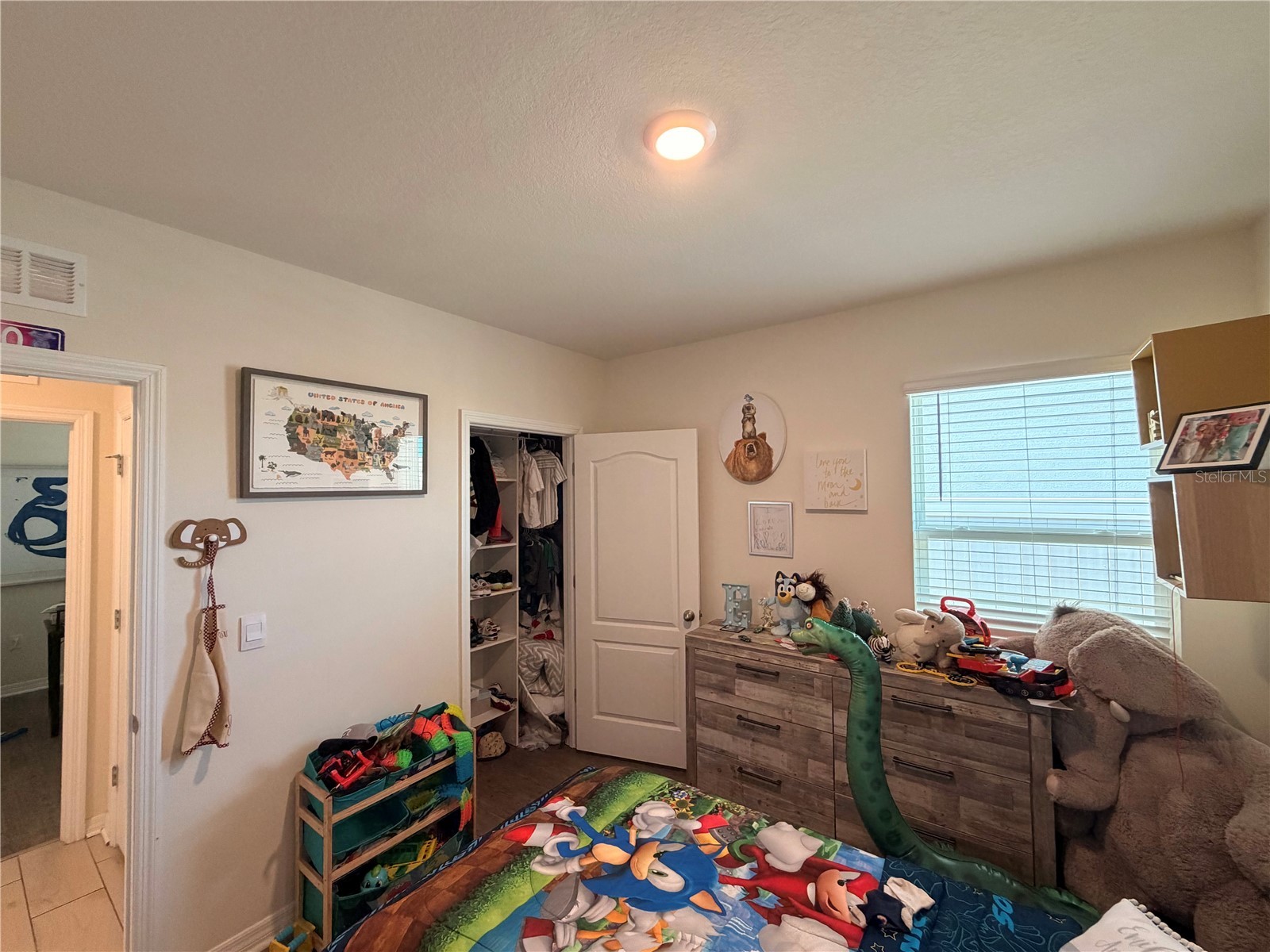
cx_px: 635
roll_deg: +1.0
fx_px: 514
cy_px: 476
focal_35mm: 14
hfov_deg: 102.1
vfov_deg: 85.7
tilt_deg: +1.4
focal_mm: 2.22
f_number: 2.2
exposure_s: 1/60
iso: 250
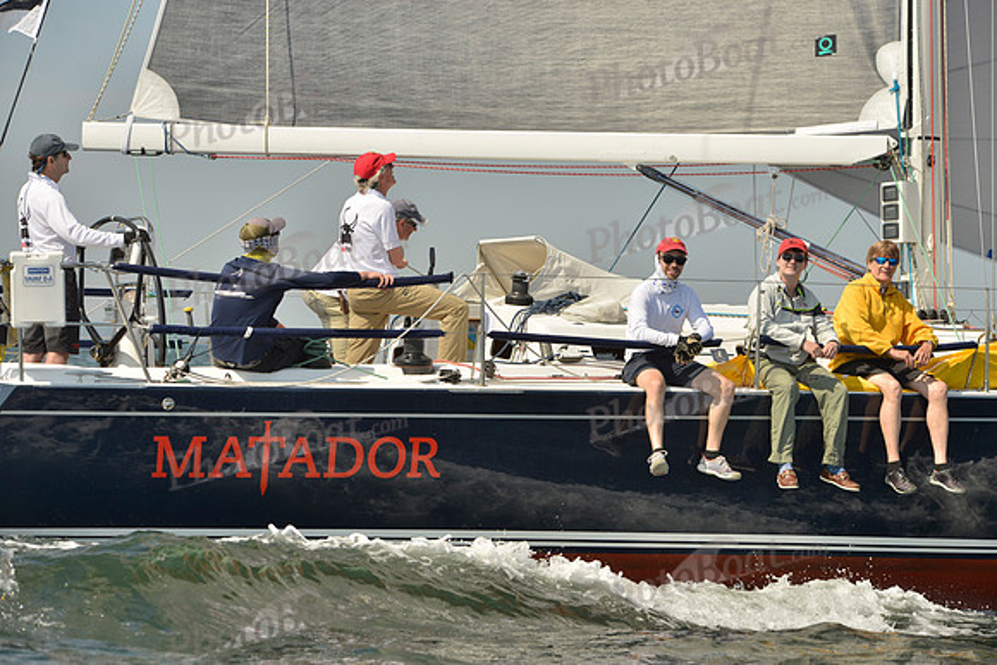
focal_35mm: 112
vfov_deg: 12.2
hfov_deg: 18.3
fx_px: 3102
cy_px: 332
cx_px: 498
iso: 200
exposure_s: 1/1250
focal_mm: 112
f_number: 7.1
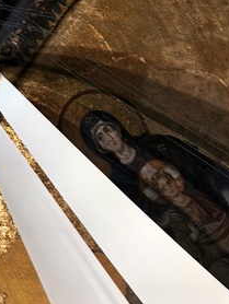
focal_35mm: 181
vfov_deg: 10.9
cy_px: 259
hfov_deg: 8.1
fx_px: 1594
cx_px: 277
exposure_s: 1/50
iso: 2500
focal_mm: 7.1
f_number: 1.9
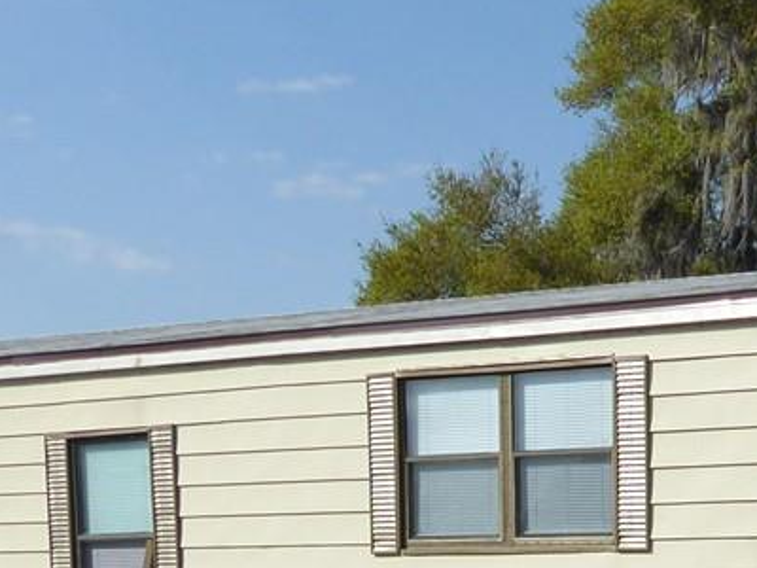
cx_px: 751
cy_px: 890
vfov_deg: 14.2
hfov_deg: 19.8
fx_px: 2099
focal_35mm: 96
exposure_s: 1/1300
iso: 80
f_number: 3.3
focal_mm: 4.3
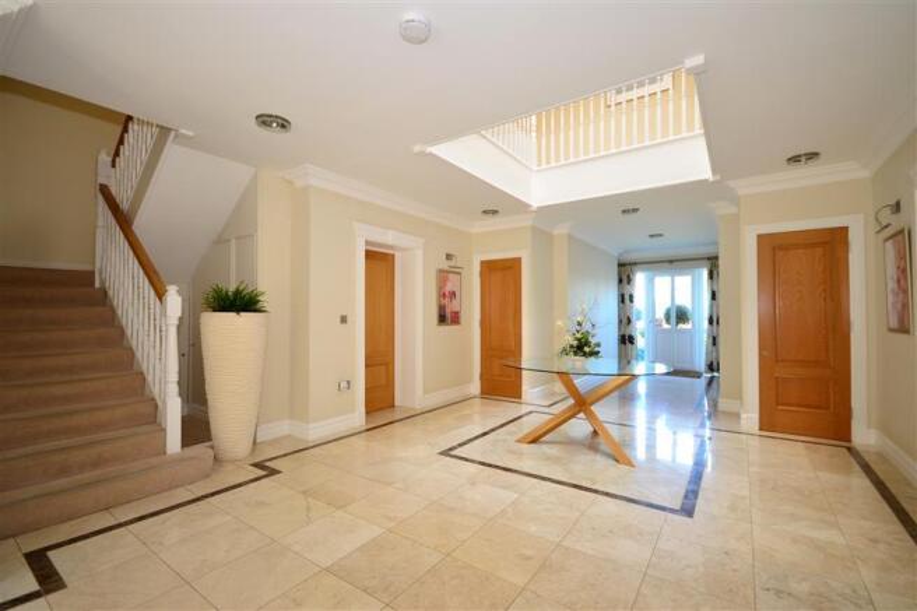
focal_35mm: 15
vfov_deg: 77.3
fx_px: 382
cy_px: 306
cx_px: 458
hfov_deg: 100.4
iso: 200
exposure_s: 1/15
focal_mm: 10
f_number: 5
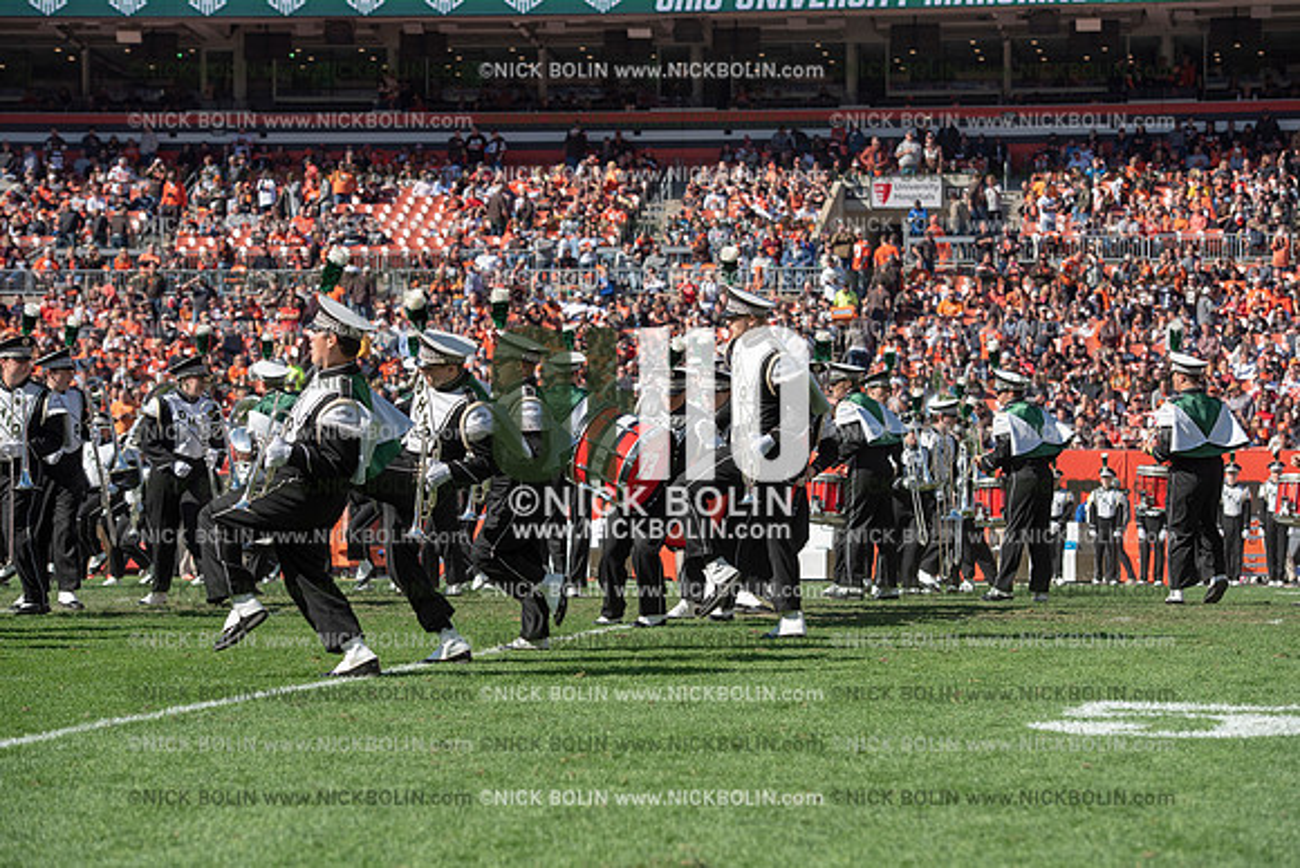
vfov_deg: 13.4
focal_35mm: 102
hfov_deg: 20.0
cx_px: 650
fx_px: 3684
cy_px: 434
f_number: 5
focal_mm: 102
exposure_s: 1/2500
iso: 400
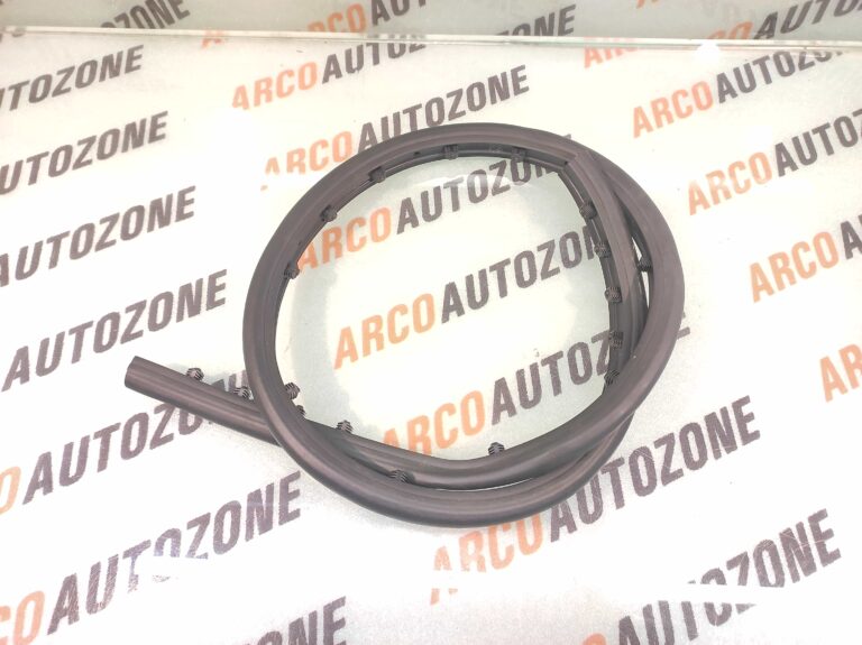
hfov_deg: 91.1
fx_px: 423
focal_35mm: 17
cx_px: 431
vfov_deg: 74.7
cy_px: 322
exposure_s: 1/33
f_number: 1.79
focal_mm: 4.74
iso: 417
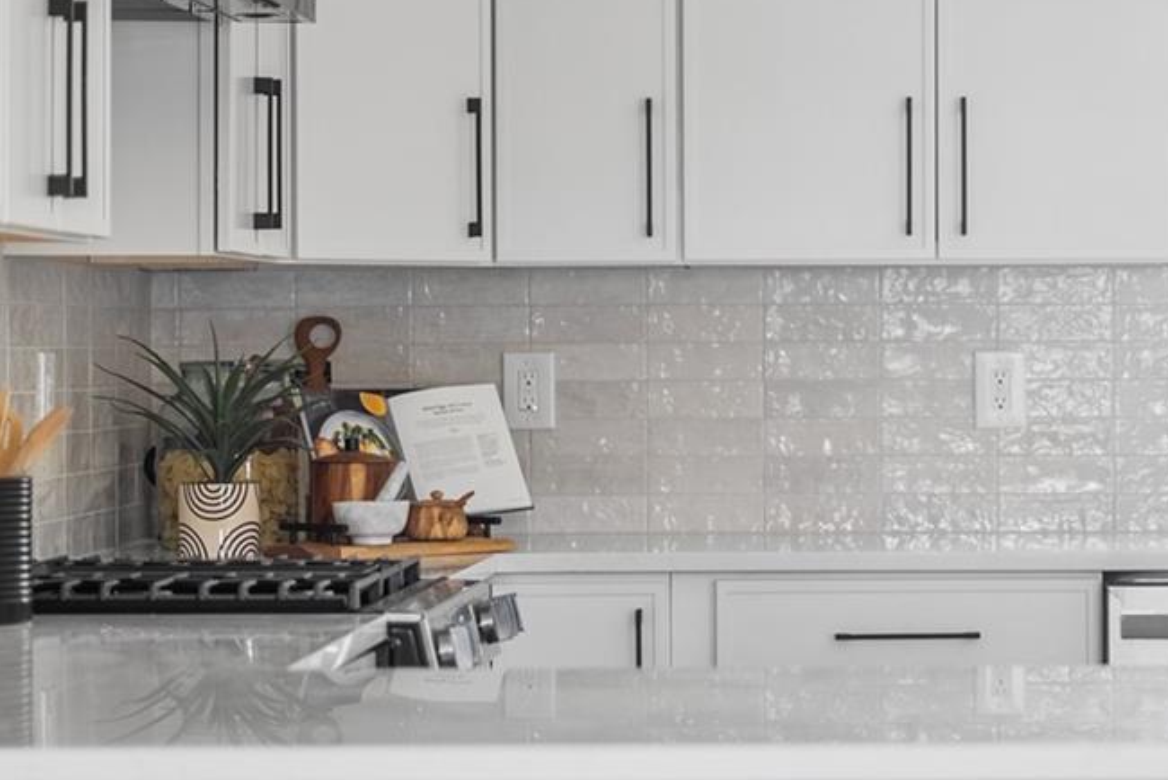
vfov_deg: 11.2
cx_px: 963
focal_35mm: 123
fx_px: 3992
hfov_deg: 16.5
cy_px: 373
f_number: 1.8
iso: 200
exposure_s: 1/1250
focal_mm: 50
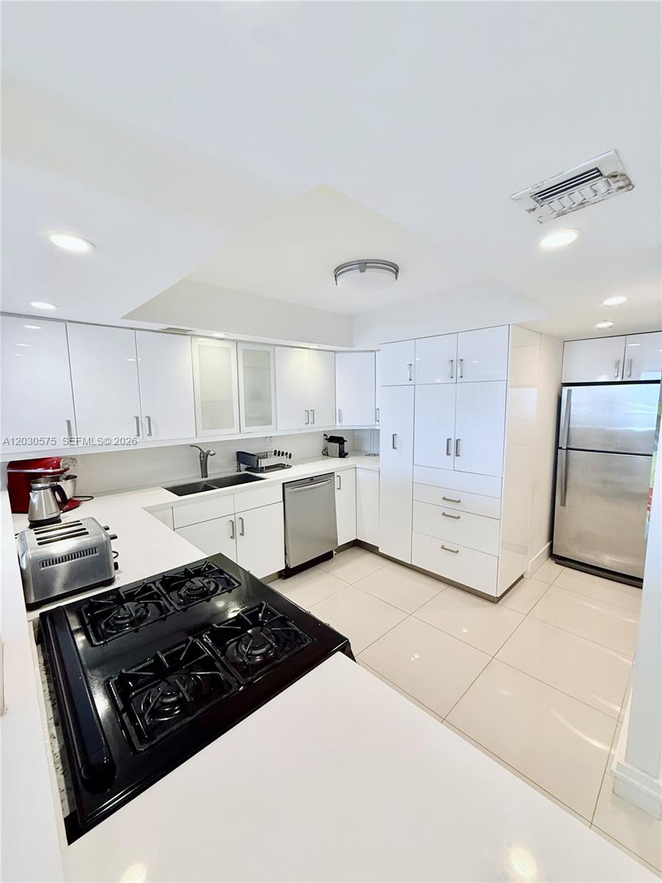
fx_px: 357
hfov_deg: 85.7
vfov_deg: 102.1
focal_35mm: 14
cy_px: 442
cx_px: 331
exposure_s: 1/60
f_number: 2.2
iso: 250
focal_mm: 2.22
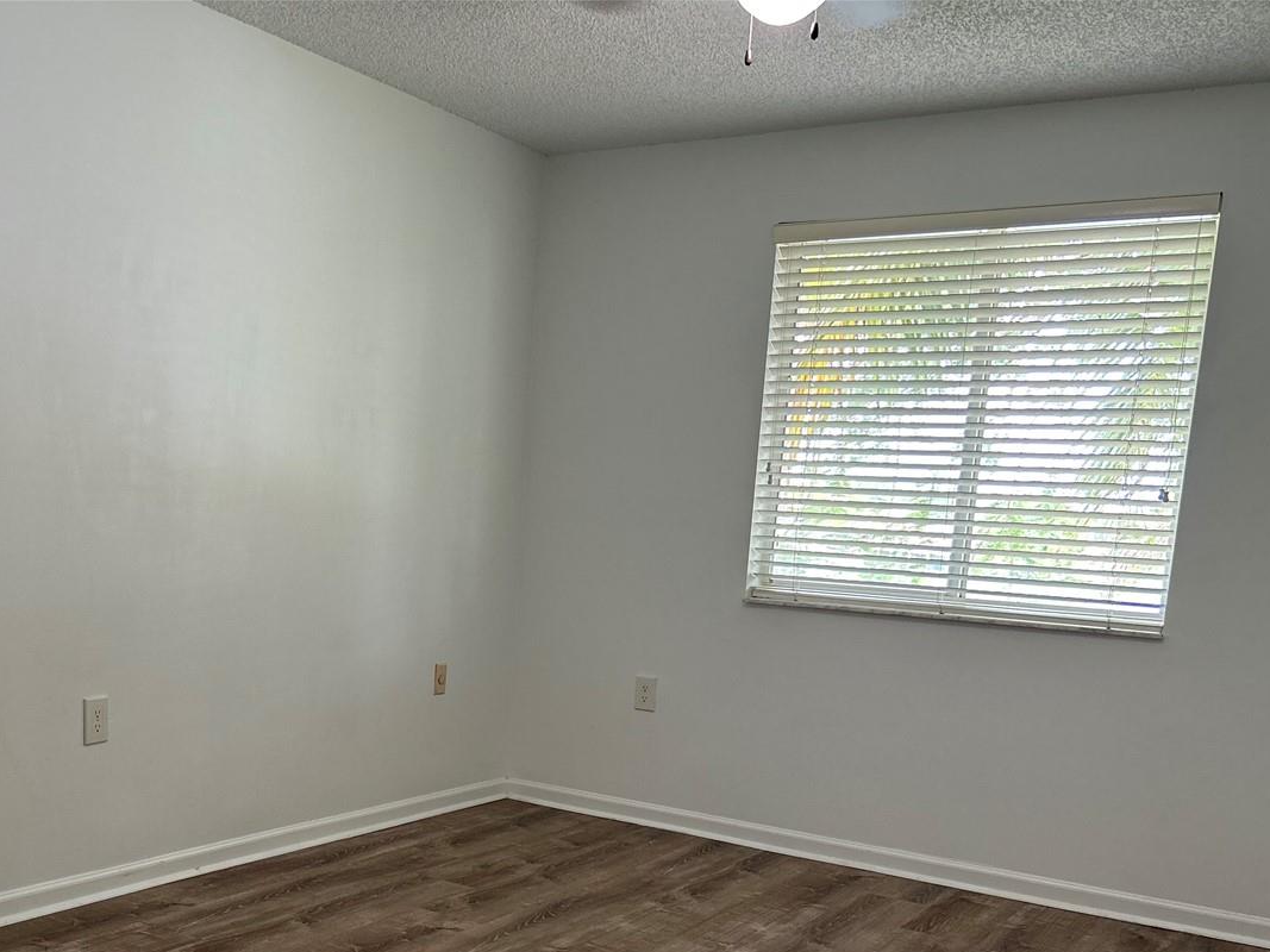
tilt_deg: -8.9
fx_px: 1431
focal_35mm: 39
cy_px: 713
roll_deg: -3.2
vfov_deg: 36.0
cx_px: 436
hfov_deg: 47.2
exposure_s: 1/60
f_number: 1.5
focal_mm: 5.7
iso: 100
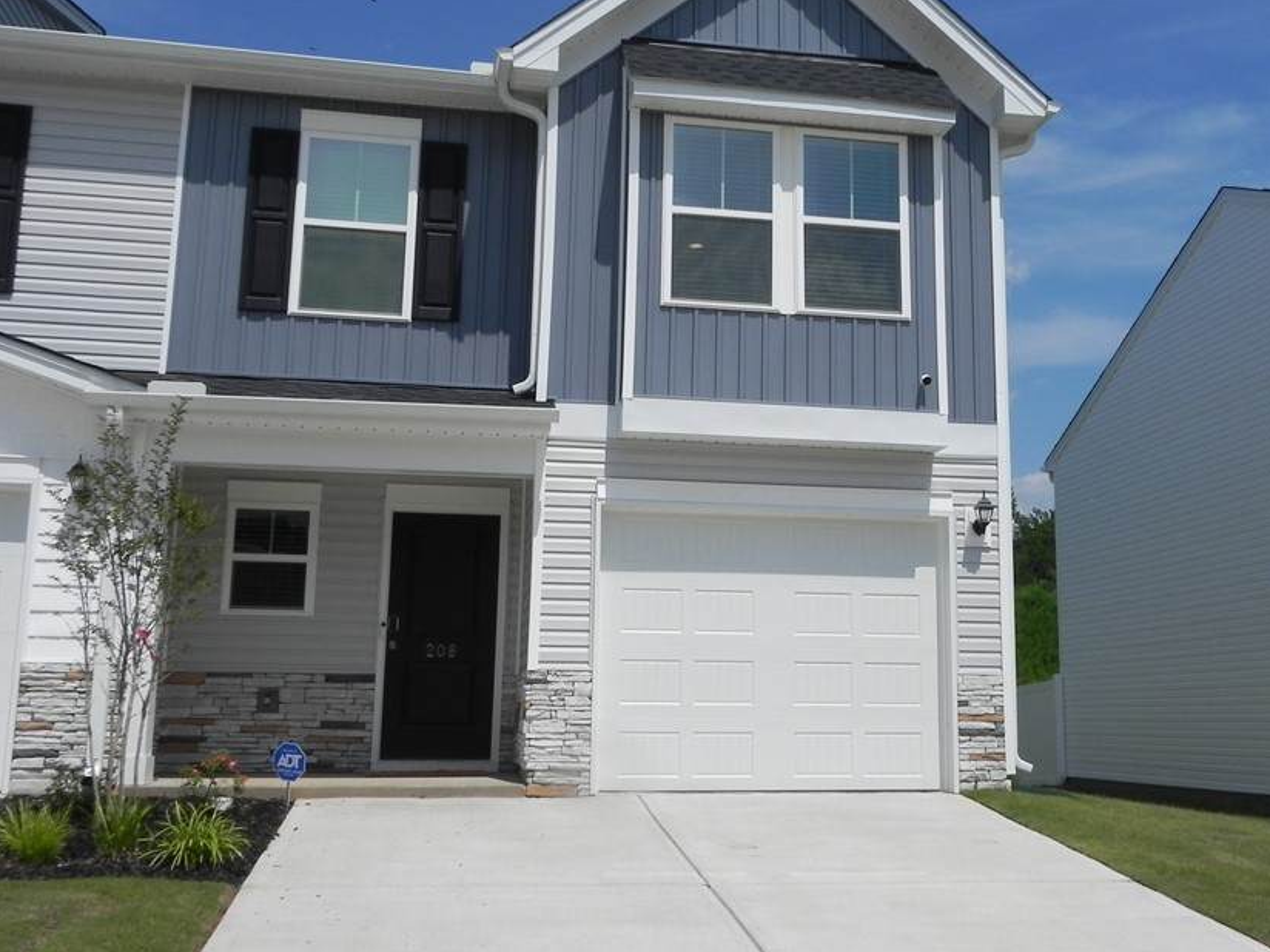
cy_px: 390
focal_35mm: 41
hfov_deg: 45.5
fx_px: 1504
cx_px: 760
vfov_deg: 35.0
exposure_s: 1/694
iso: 160
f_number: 8
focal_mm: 5.9
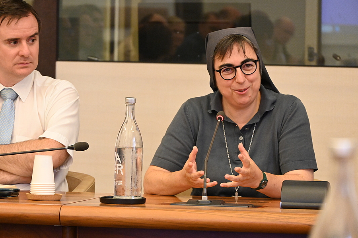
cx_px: 179
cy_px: 119
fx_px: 2088
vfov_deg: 6.5
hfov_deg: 9.8
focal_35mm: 210
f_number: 6.3
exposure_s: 1/125
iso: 4500
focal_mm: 140
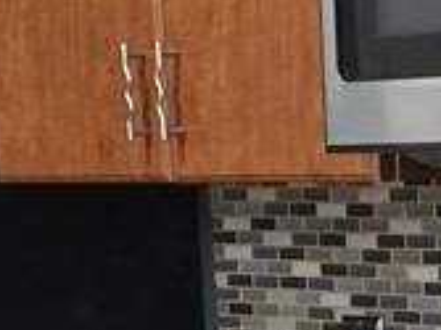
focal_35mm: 178
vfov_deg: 7.8
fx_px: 2266
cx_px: 380
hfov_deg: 11.1
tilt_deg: -15.8
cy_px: 752
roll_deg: +0.3
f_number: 2.2
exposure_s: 1/15
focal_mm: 4.15
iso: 100
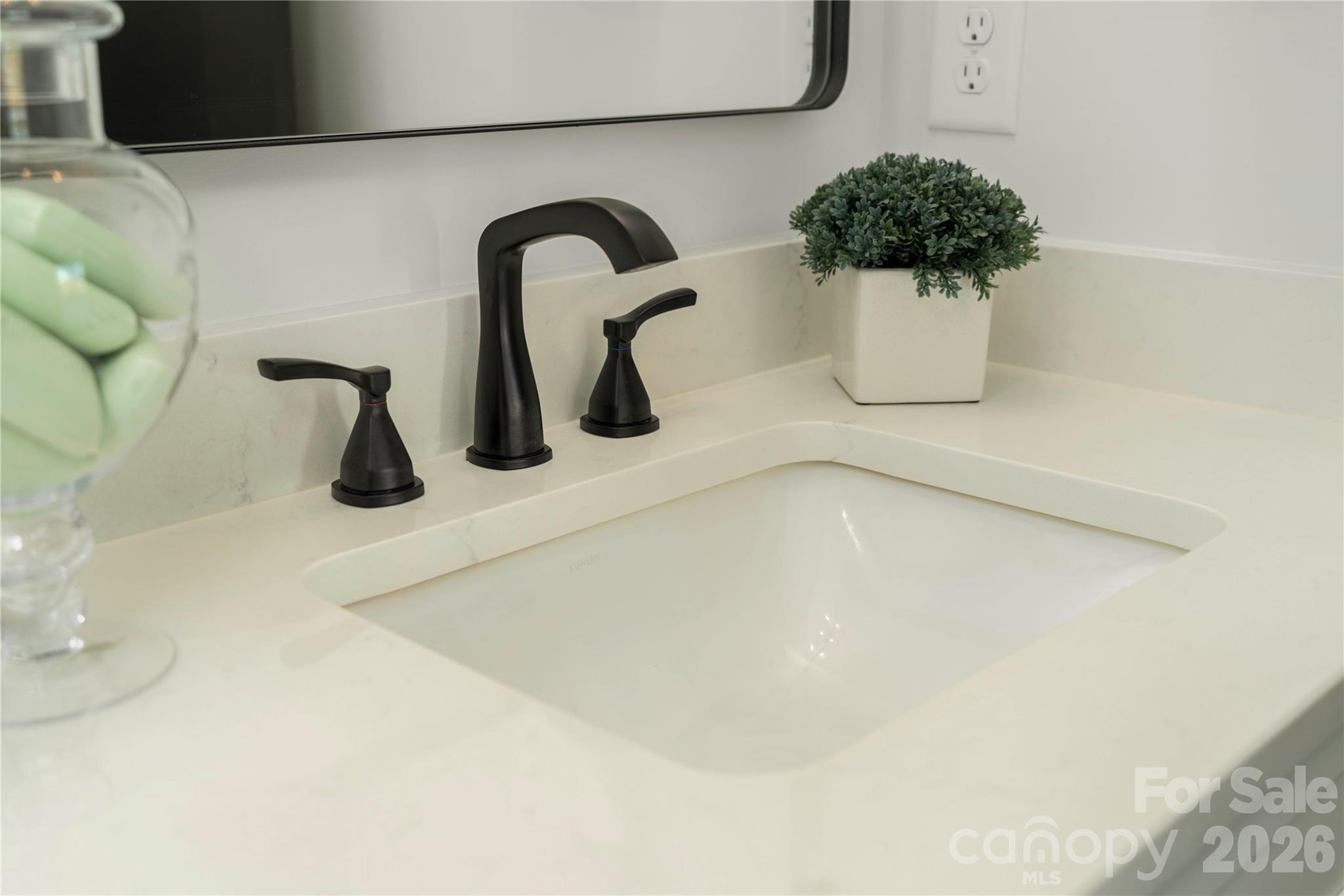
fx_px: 1418
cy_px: 448
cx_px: 672
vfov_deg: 35.0
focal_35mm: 38
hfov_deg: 50.7
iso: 125
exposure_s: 1/10
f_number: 4
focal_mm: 38
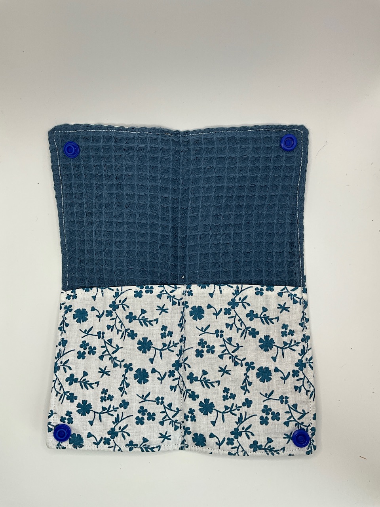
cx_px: 190
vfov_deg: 61.7
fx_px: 424
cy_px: 254
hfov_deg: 48.2
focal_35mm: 29
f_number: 1.8
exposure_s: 1/253
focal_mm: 3
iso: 25
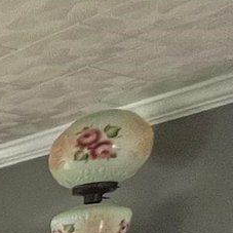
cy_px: 443
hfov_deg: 10.2
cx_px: -539
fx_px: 617
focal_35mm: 81
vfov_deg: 16.9
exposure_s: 1/60
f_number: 1.8
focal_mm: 1.57
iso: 320
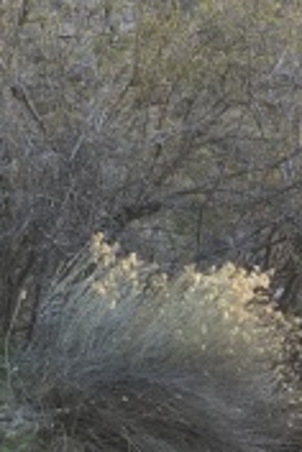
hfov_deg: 8.0
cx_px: -717
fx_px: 1711
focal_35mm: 136
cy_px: 181
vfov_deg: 15.1
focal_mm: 4.15
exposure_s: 1/120
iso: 40
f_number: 2.2
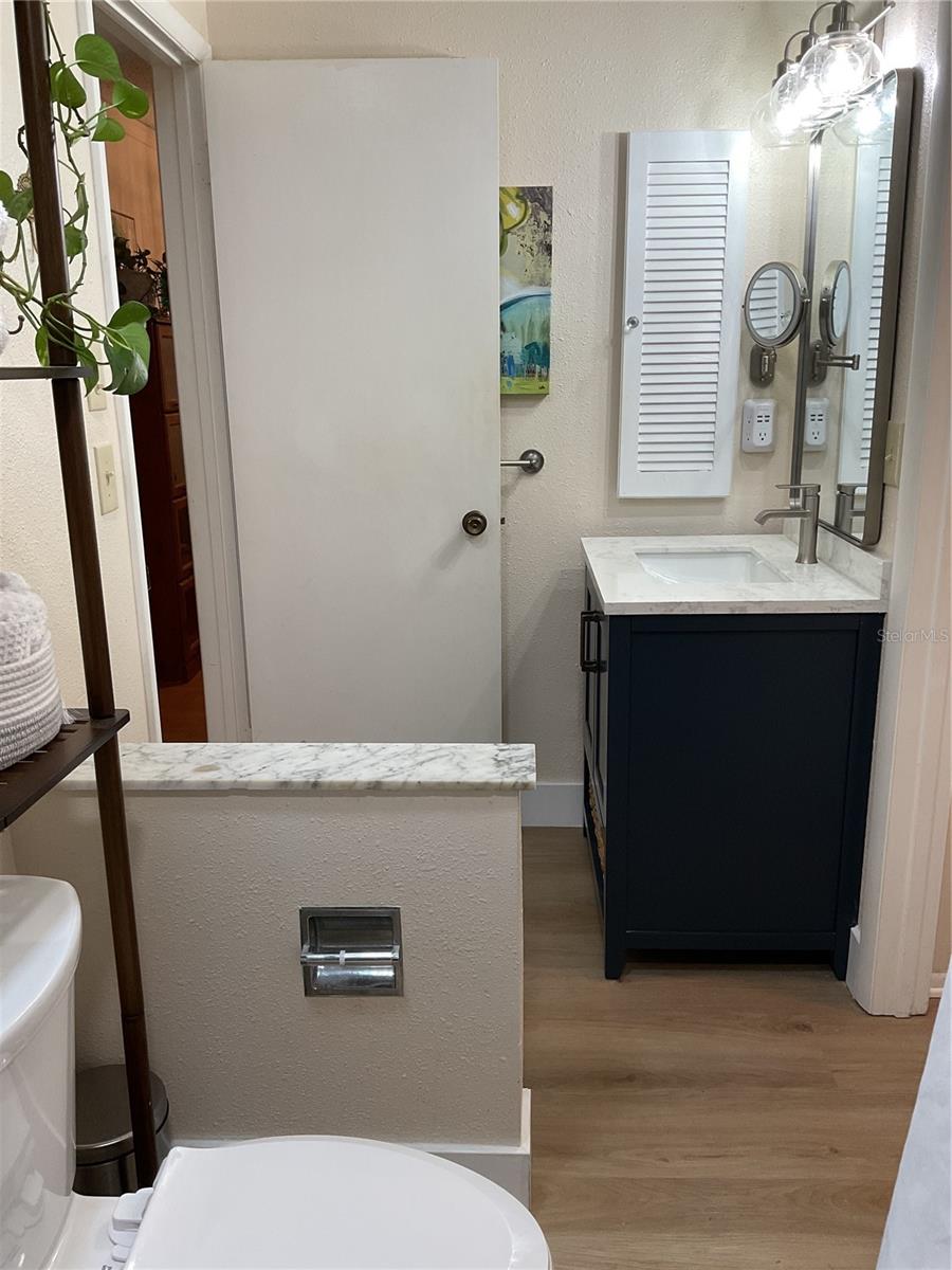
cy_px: 635
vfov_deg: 61.7
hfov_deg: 48.2
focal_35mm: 29
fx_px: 1063
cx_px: 476
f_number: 1.8
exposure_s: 1/60
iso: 50
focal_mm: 3
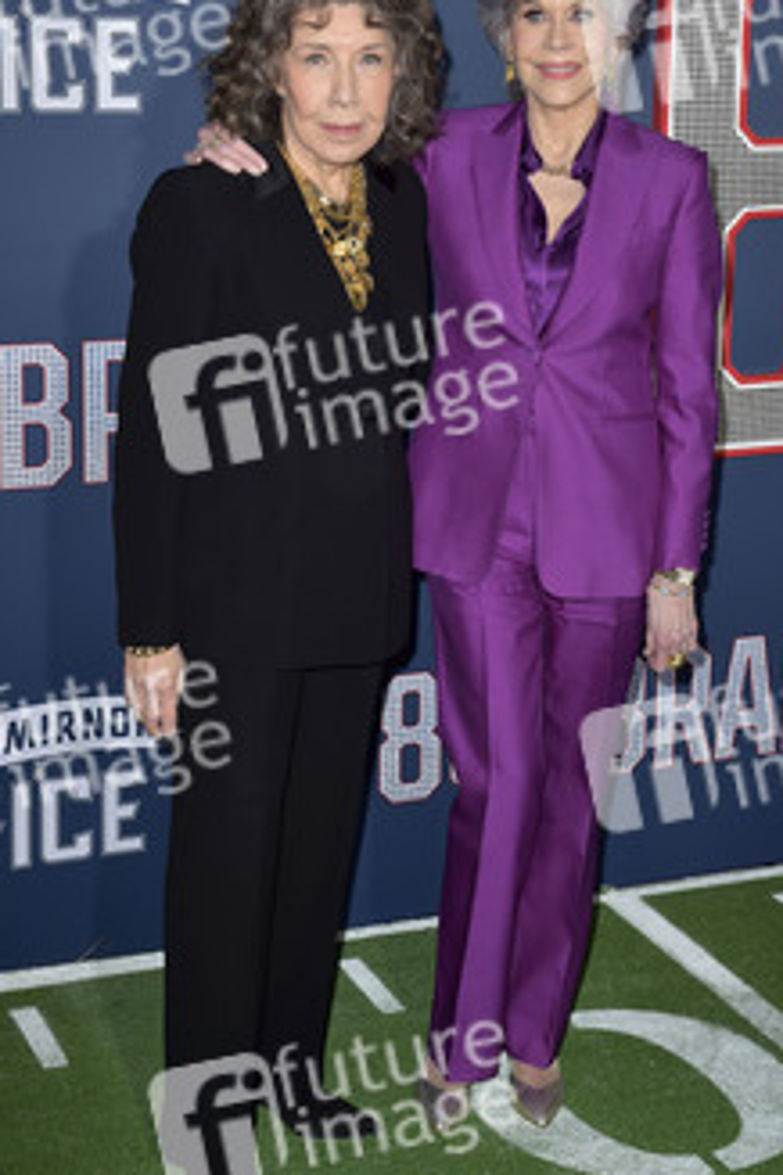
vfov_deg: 28.5
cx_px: 440
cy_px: 568
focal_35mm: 71
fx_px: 2316
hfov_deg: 19.2
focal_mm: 58
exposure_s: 1/250
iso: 400
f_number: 6.3
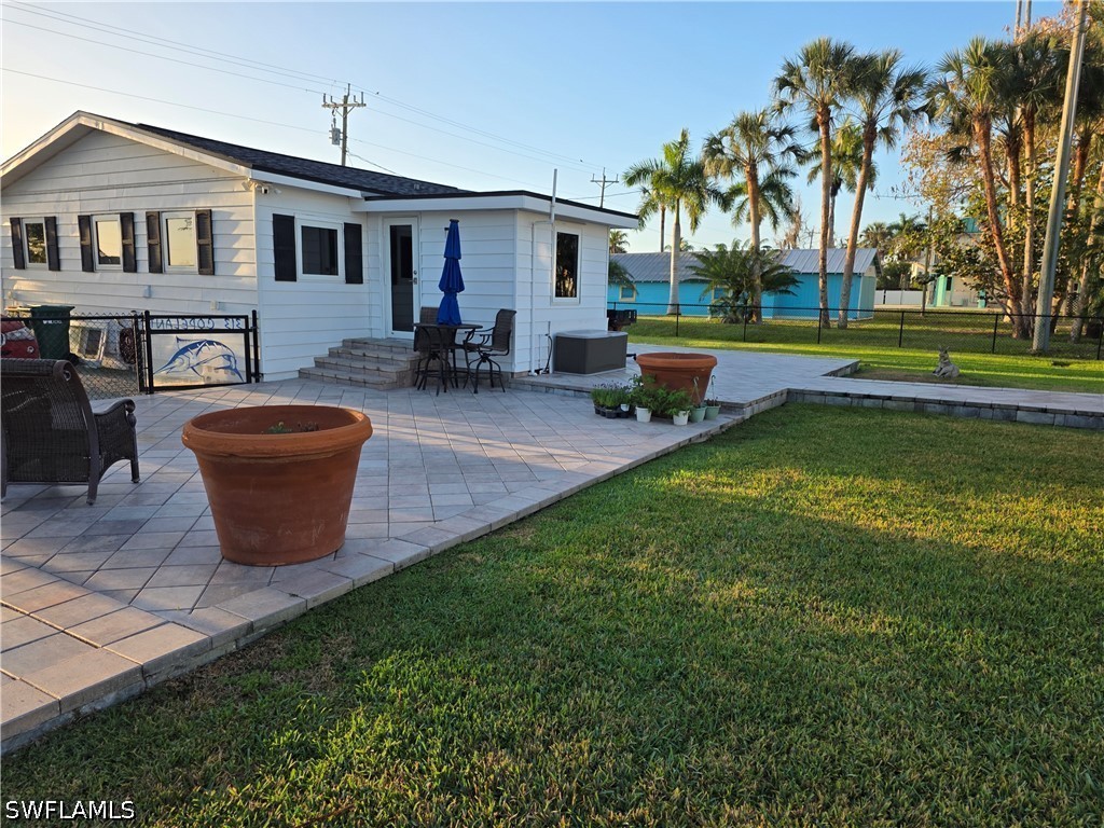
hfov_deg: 73.9
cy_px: 414
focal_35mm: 23
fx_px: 734
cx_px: 552
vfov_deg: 58.9
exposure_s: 1/1571
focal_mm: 6.25
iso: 80
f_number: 1.7
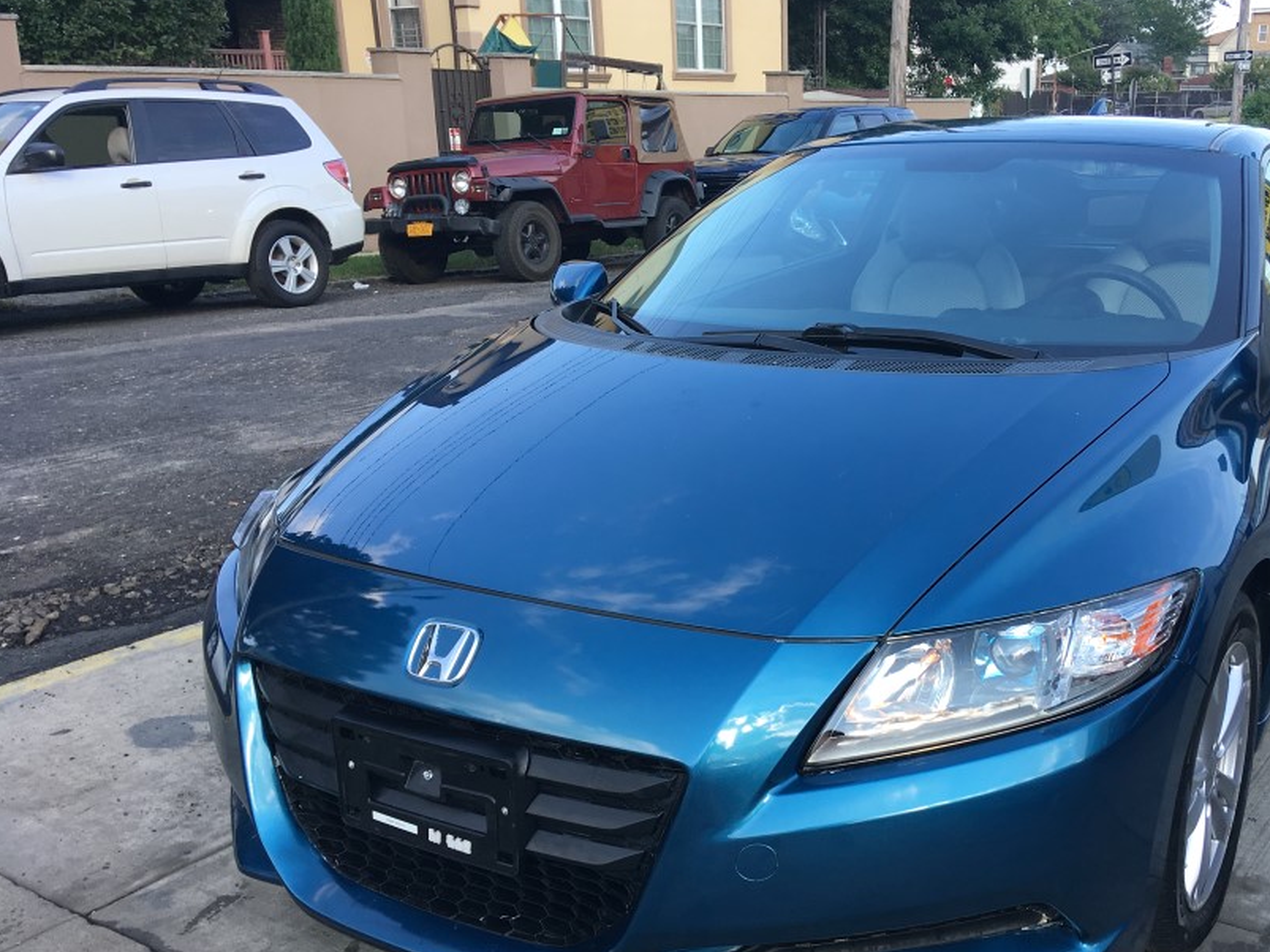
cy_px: 563
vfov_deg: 38.5
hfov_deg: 49.6
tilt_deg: -18.3
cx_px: 803
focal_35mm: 37
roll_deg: +1.0
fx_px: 1357
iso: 25
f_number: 2.2
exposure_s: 1/246
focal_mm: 4.15
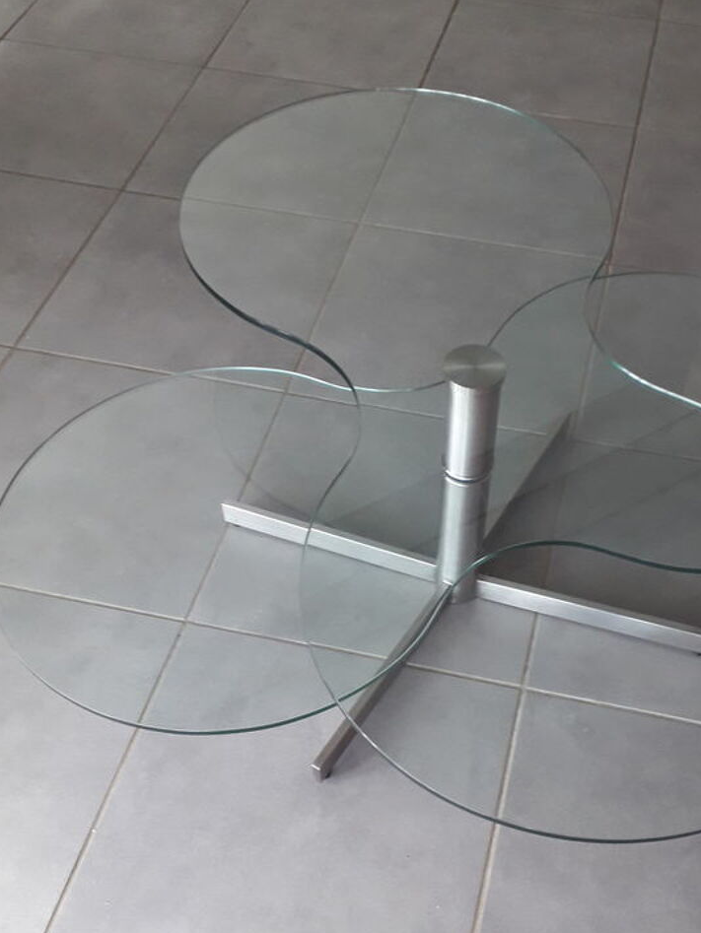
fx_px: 1025
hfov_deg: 37.5
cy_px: 640
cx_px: 440
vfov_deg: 48.0
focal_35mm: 38
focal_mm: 3.6
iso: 125
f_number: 1.9
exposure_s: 1/50
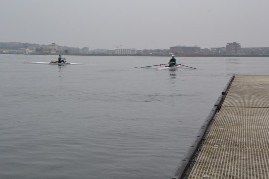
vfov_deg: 25.1
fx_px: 404
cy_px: 90
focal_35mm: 54
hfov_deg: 36.9
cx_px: 134
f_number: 11
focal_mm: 36
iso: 800
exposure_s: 1/500
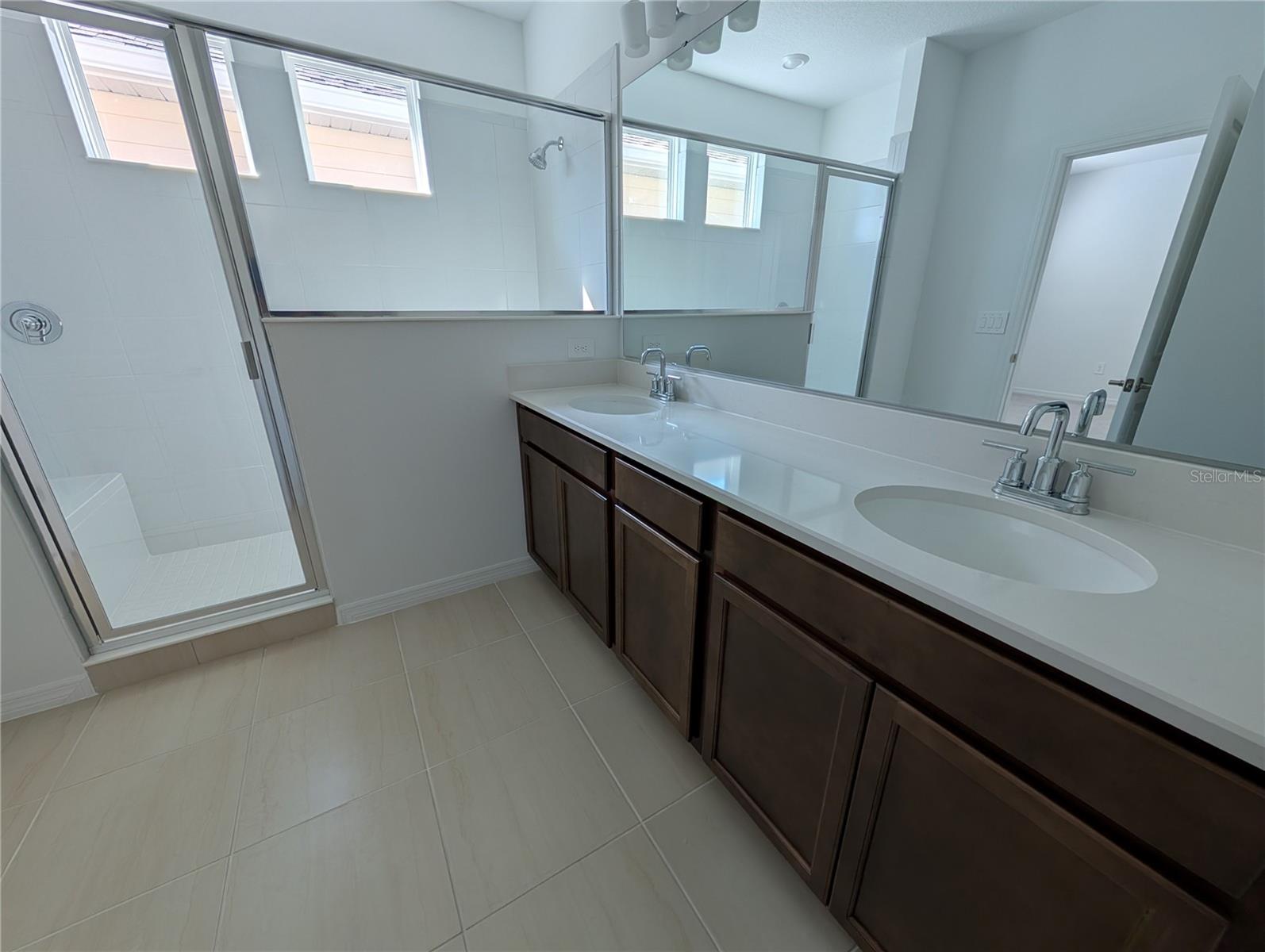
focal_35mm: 12
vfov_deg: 94.6
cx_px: 632
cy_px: 476
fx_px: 439
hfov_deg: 110.5
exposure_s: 1/311
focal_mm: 2.02
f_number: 1.7
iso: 51
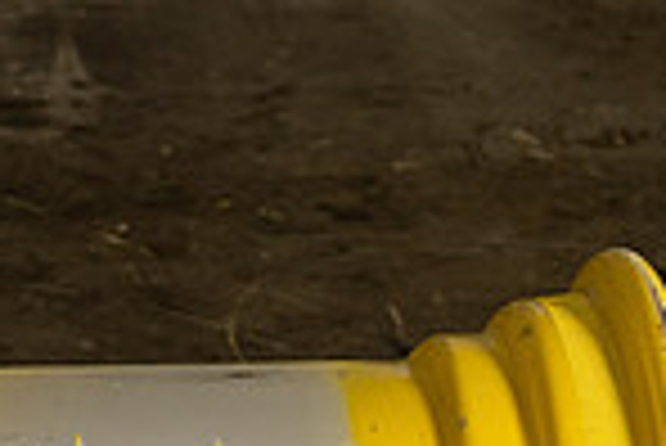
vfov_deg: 7.9
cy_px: 836
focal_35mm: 168
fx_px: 3111
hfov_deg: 12.1
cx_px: 22
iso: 800
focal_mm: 43
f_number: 5.6
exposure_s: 1/125
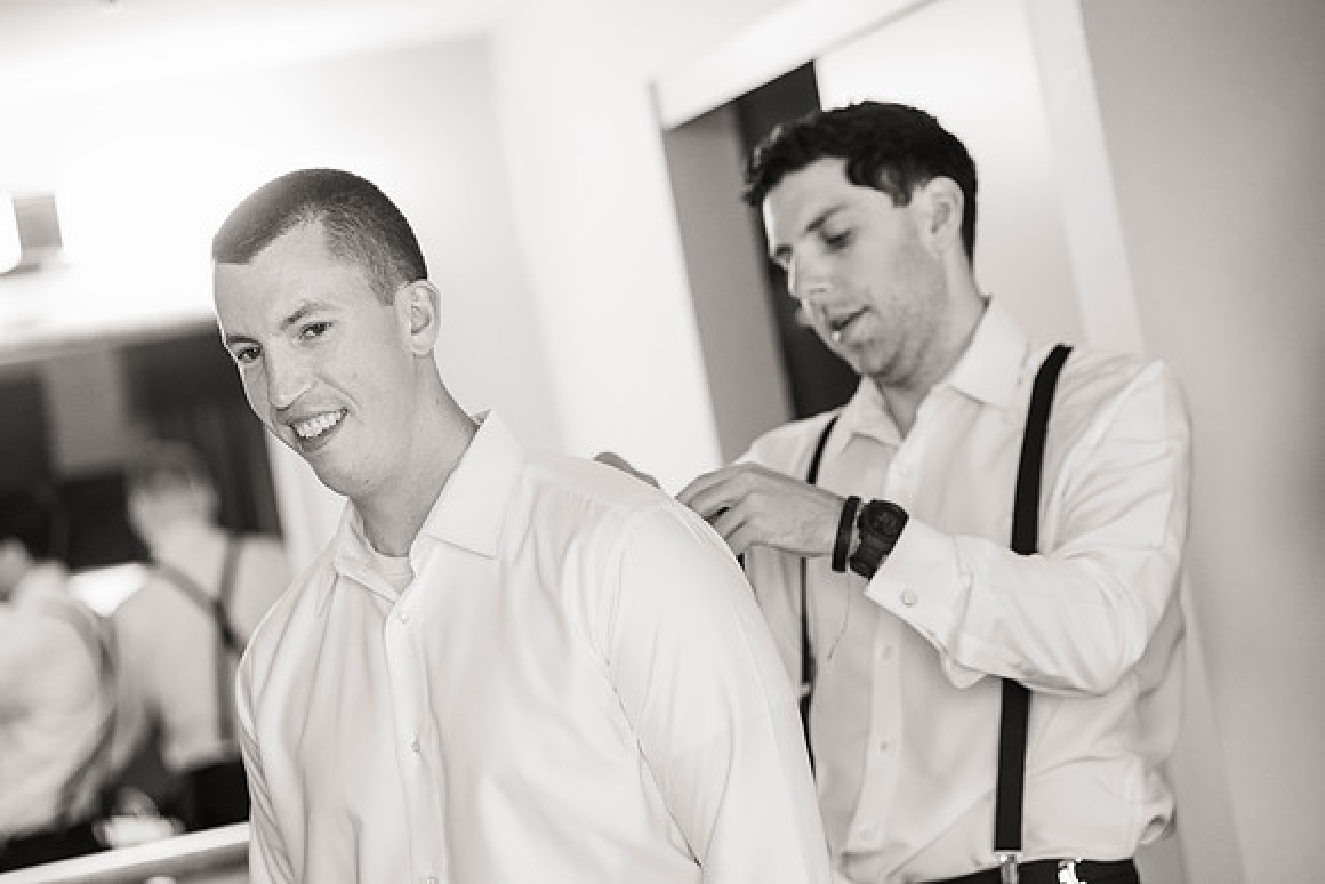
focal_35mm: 86
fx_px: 3166
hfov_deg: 23.6
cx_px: 662
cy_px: 442
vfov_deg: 15.9
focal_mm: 86
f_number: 3.5
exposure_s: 1/320
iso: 3200
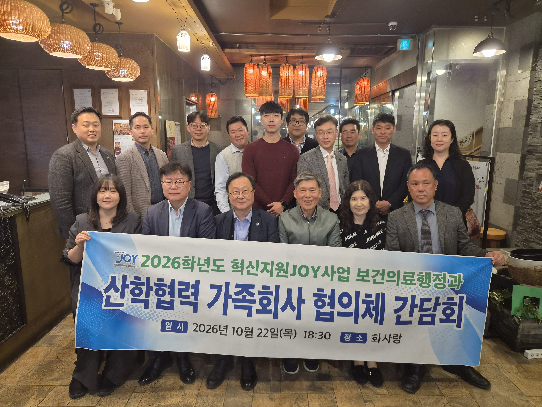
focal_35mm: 23
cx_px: 271
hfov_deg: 73.9
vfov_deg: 58.9
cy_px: 204
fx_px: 360
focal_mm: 5.4
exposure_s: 1/120
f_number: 1.8
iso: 400
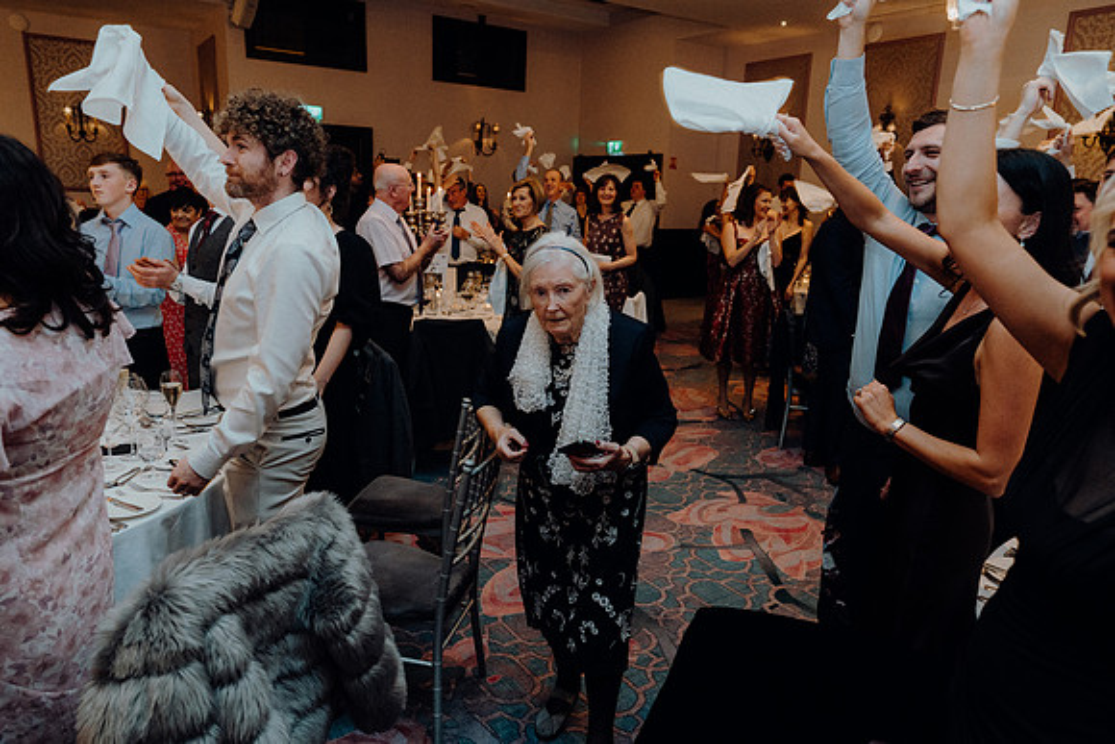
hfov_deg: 73.7
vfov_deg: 53.2
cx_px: 558
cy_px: 372
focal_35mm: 24
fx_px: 743
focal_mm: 24
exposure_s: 1/160
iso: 2500
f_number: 3.5
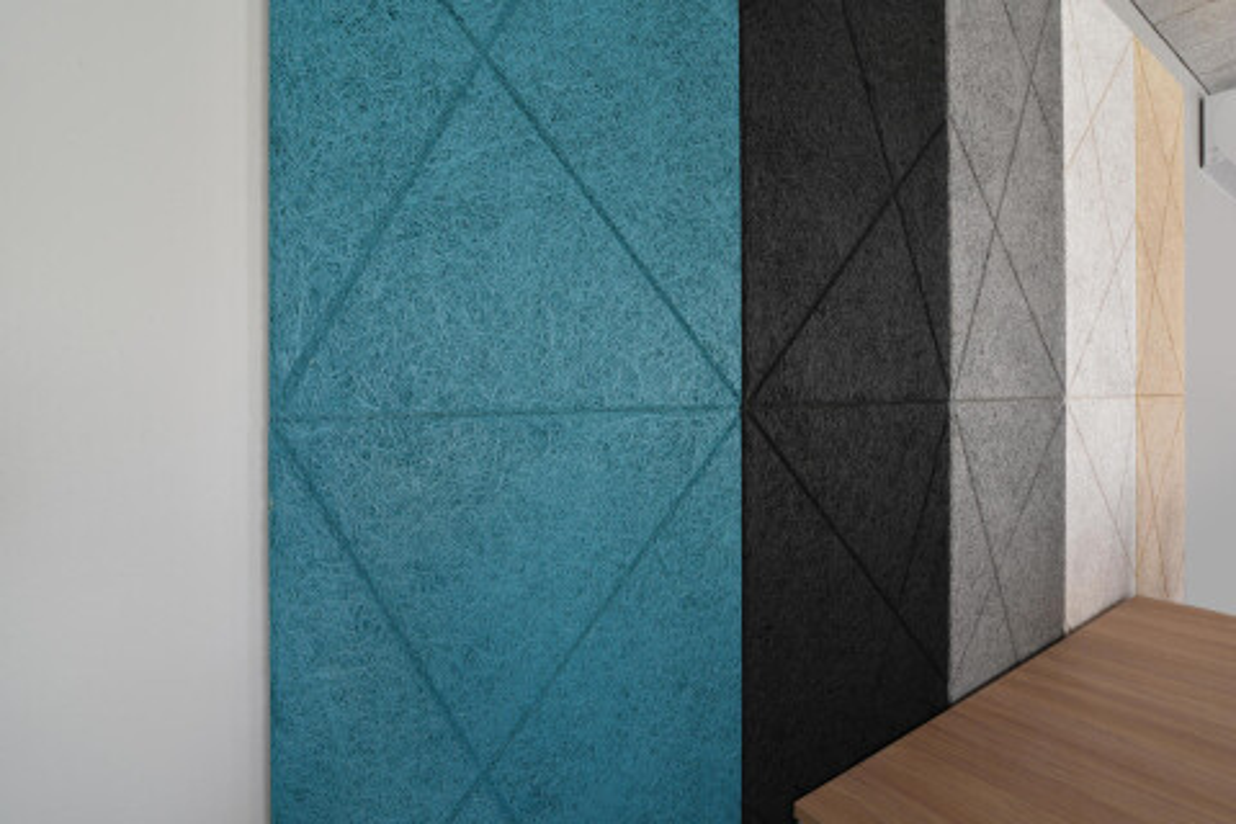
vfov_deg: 73.7
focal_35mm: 16
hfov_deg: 96.7
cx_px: 618
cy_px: 412
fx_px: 549
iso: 64
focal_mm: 16
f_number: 16
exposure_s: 13
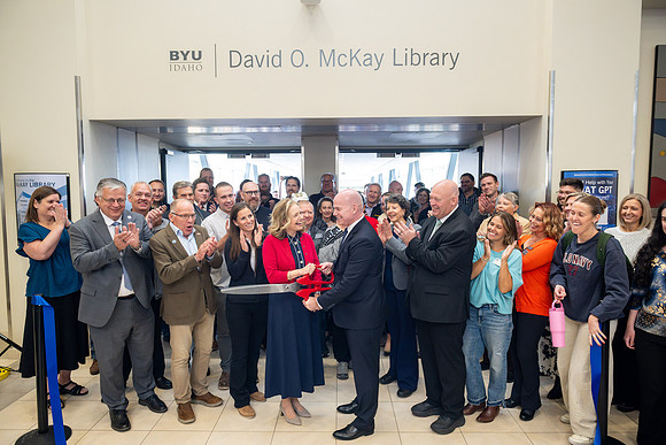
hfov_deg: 73.7
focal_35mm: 24
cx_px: 333
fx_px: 444
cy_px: 222
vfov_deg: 53.2
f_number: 4
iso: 4000
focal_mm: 24
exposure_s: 1/320
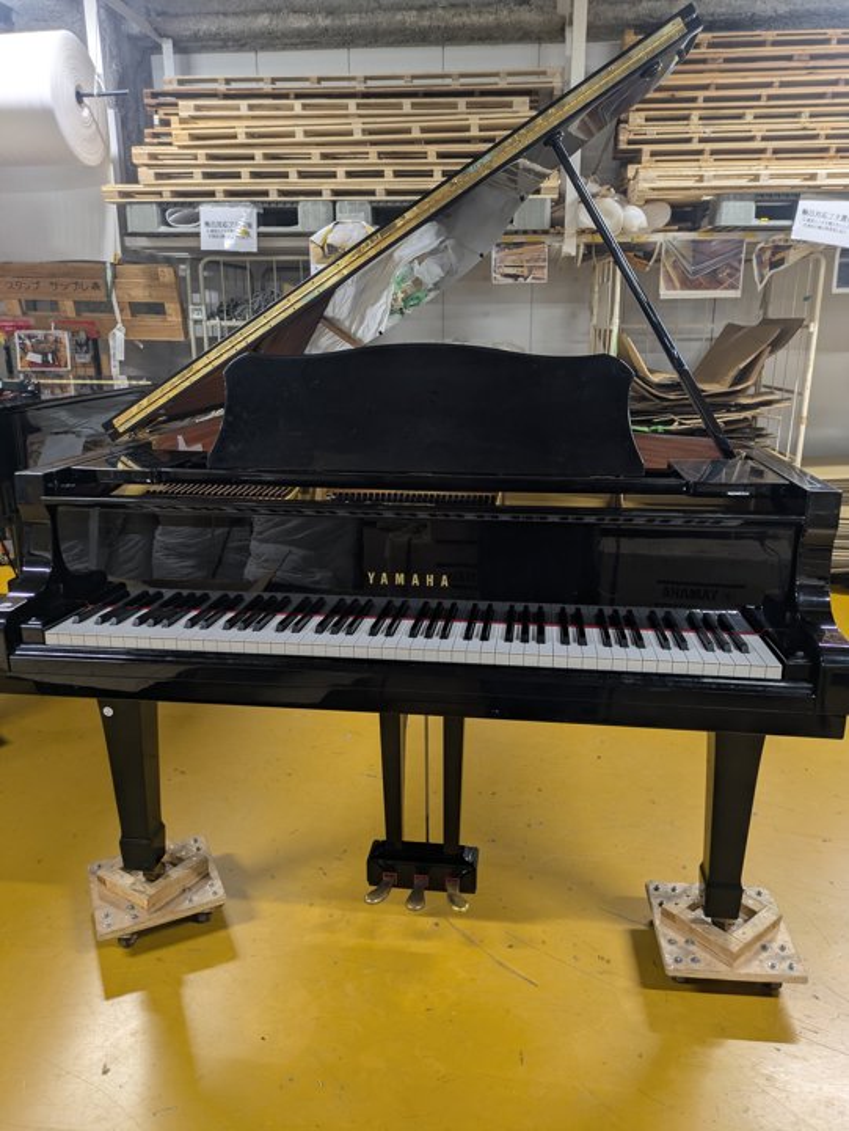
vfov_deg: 69.4
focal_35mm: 25
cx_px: 424
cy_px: 566
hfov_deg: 54.9
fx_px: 817
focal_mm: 5.43
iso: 144
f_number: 1.89
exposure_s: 1/30
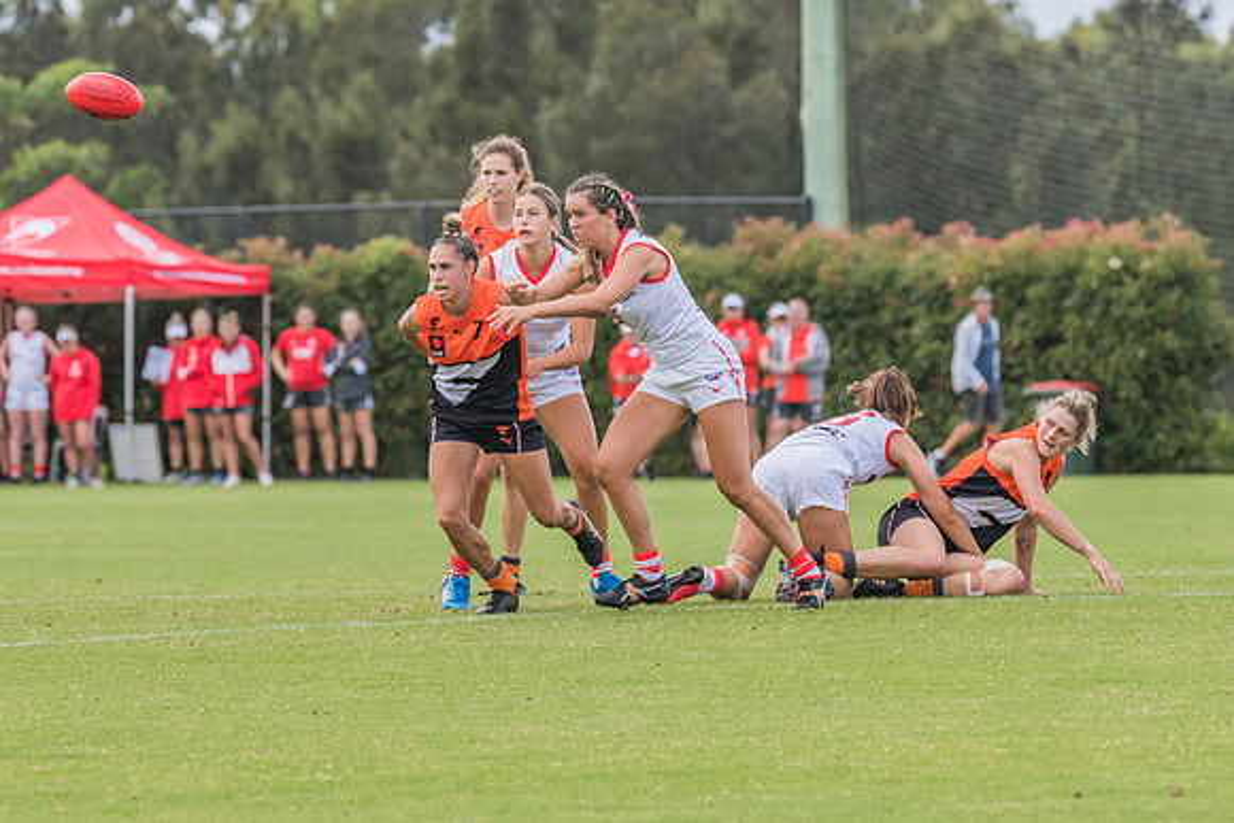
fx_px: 15237
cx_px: 608
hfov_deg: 4.6
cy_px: 338
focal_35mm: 444
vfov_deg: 3.1
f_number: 7.1
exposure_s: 1/1600
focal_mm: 300
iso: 800
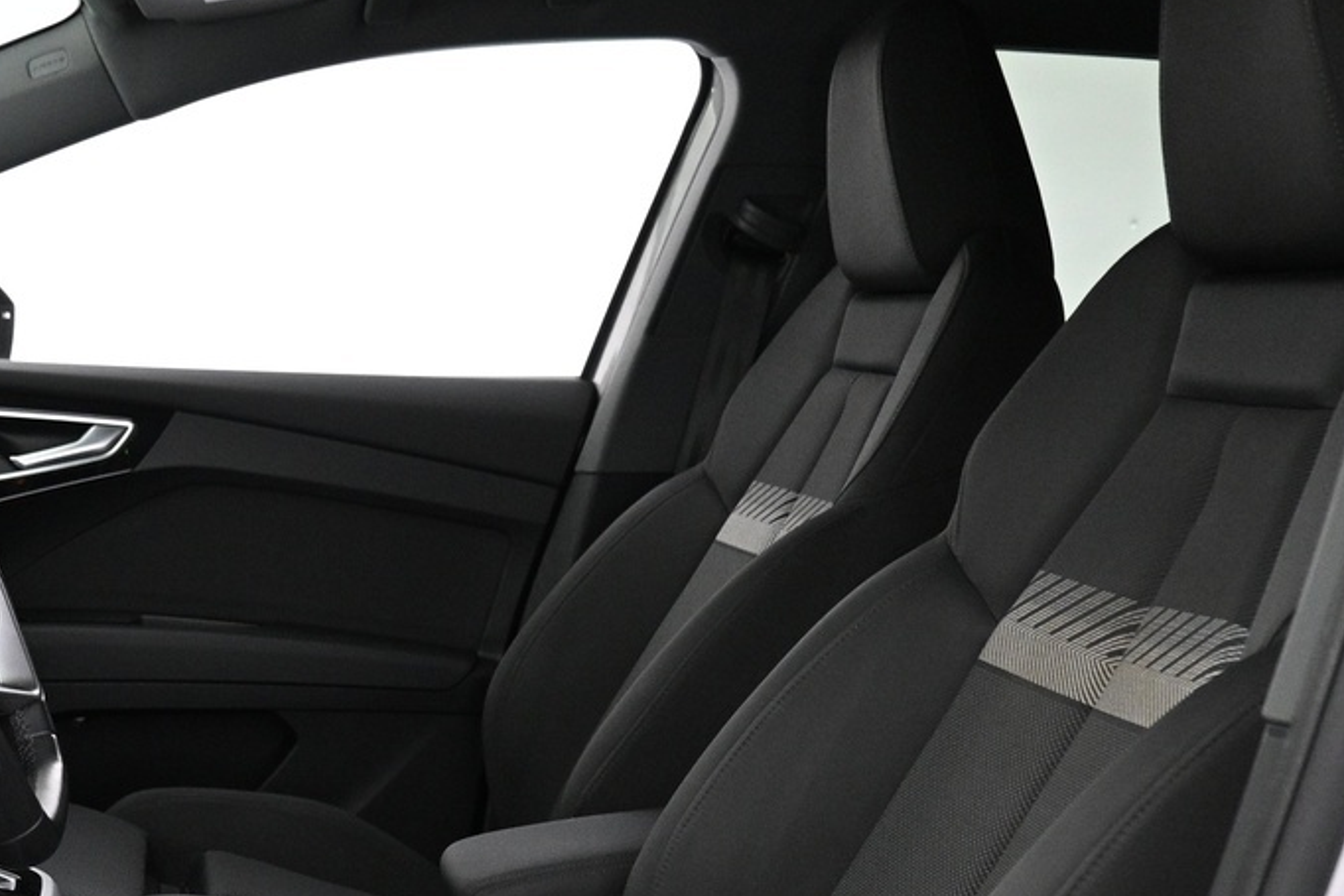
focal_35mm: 57
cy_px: 788
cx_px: 140
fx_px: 2128
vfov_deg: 23.2
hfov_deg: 33.3
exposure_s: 1/30
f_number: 3.5
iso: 1600
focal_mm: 16
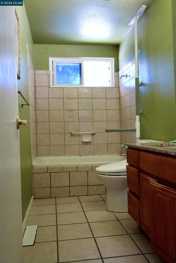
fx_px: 213
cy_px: 132
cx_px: 88
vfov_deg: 63.7
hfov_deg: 45.0
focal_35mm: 29
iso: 3200
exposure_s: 1/160
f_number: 3.5
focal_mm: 29
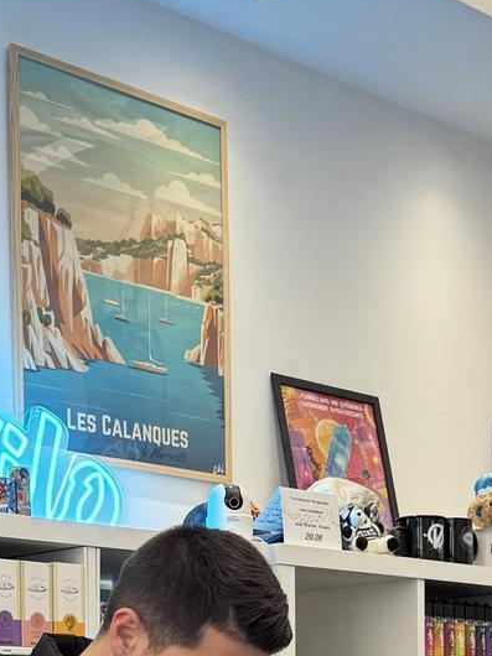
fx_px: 1650
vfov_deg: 21.2
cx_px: 338
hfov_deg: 16.9
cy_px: 755
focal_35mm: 87
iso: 80
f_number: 1.78
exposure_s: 1/100
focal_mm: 6.76
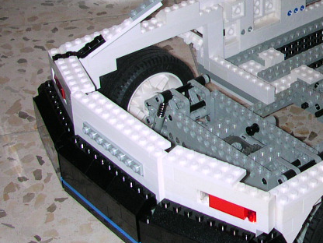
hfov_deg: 20.5
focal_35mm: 91
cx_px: 354
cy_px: 54
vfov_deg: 16.1
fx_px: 849
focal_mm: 5.6
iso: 100
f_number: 2.7
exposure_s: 1/60
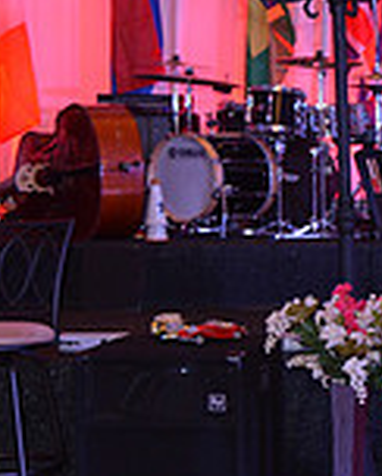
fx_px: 1763
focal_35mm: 125
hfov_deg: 11.1
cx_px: 783
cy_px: 277
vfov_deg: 15.4
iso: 1600
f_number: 4
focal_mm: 35
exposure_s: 1/250
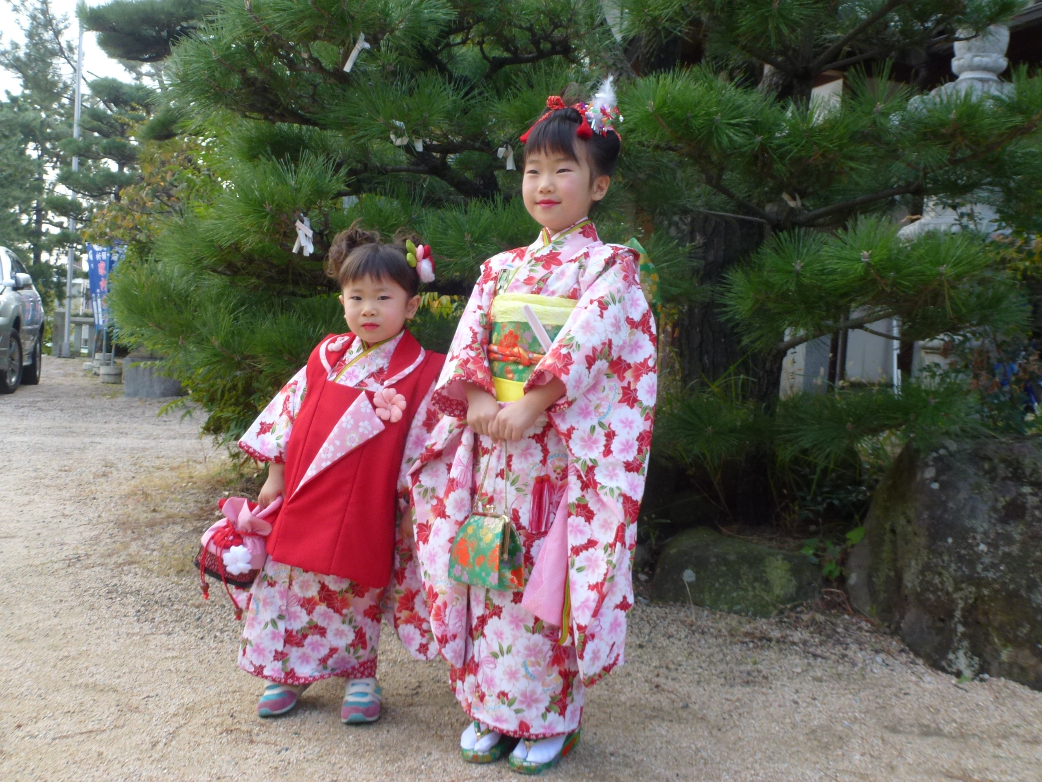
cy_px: 391
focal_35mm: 33
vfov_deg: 42.9
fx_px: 993
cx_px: 521
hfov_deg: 55.4
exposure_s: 1/125
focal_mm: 5.9
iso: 100
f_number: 4
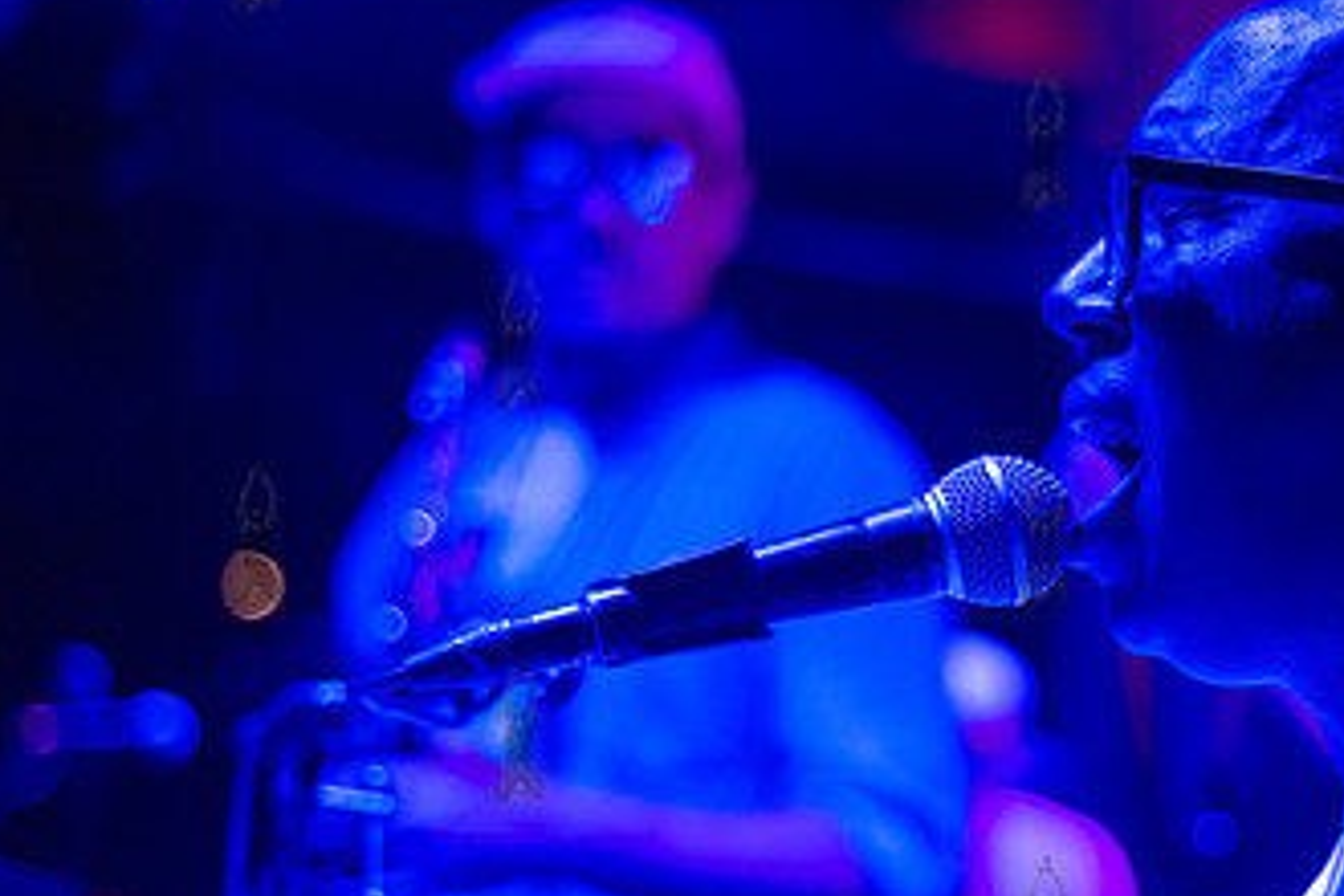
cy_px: 531
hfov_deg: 22.9
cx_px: 1043
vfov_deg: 15.5
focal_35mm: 88
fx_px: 3285
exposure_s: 1/640
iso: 2500
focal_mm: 50
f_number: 2
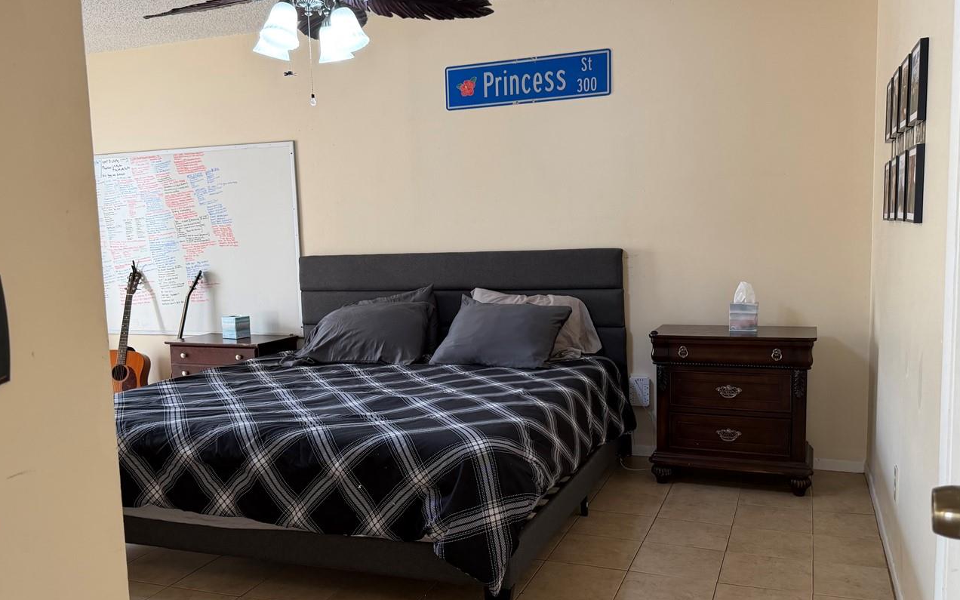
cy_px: 331
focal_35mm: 32
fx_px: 837
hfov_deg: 59.6
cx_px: 464
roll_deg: +1.5
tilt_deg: -7.9
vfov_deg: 39.4
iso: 200
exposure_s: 1/103
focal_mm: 6.76
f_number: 1.78
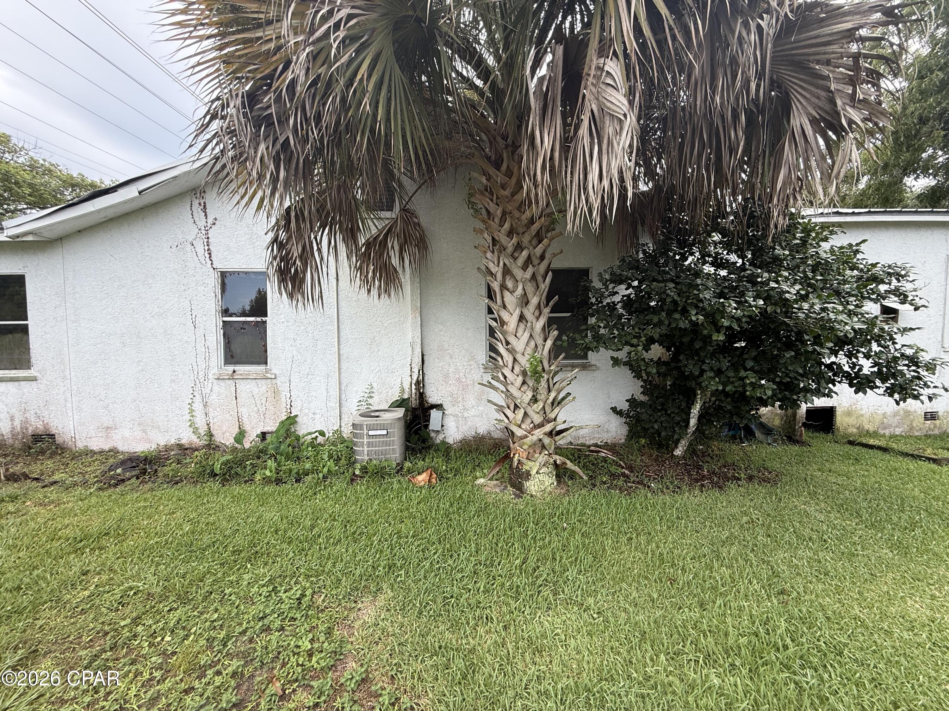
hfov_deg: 102.1
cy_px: 356
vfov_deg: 85.7
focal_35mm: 14
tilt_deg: -2.0
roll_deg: +0.2
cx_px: 474
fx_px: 384
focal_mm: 2.22
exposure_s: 1/351
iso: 50
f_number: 2.2
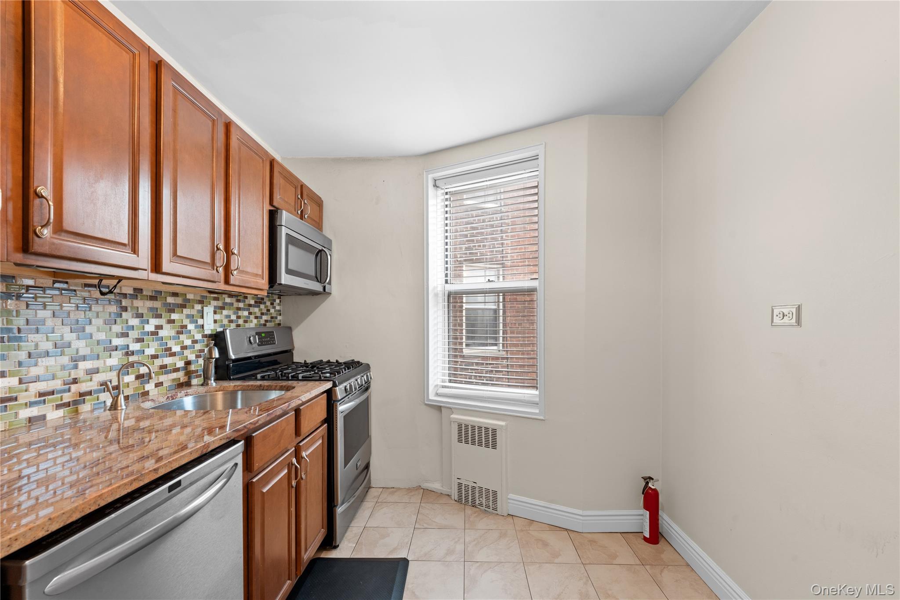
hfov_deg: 104.3
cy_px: 300
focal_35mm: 14
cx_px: 450
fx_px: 350
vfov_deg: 81.2
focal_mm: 14
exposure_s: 1
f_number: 10
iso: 320
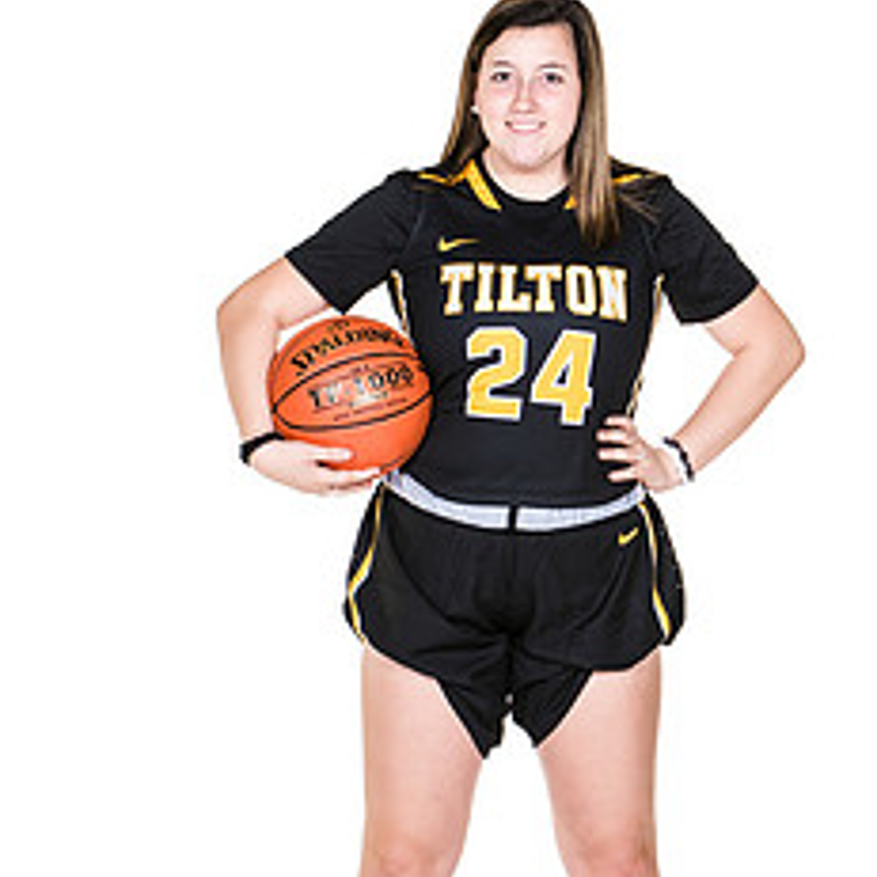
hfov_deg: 9.4
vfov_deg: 9.4
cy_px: 550
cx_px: 524
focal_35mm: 186
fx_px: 5331
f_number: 6.3
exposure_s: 1/160
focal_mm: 75
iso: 200
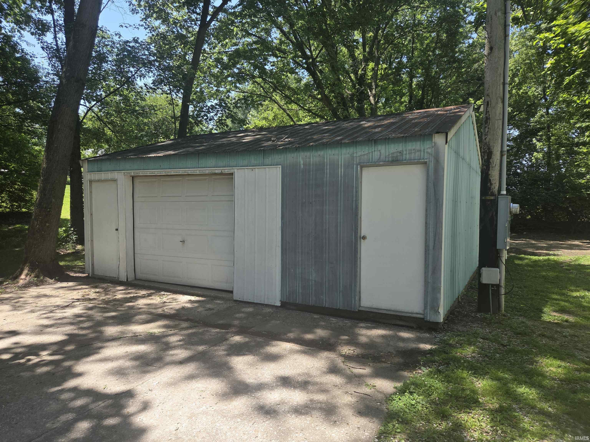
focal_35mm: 23
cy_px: 221
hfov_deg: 73.9
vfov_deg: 58.9
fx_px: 392
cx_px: 295
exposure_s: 1/1567
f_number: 1.8
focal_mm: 5.4
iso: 80
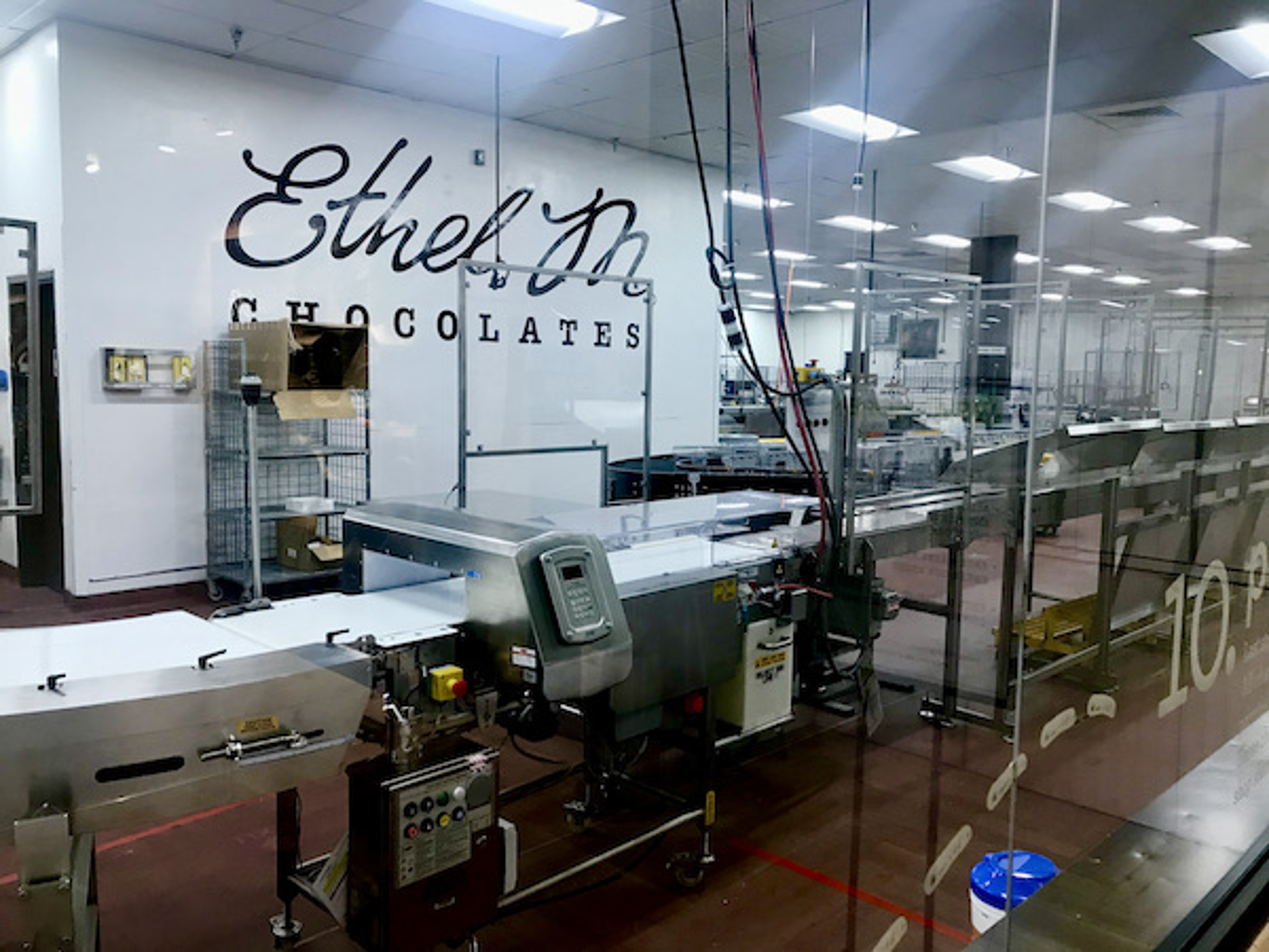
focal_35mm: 28
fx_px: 1026
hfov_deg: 63.4
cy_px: 476
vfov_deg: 49.7
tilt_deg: -5.4
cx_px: 634
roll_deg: -0.4
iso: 40
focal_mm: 3.99
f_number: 1.8
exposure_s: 1/30
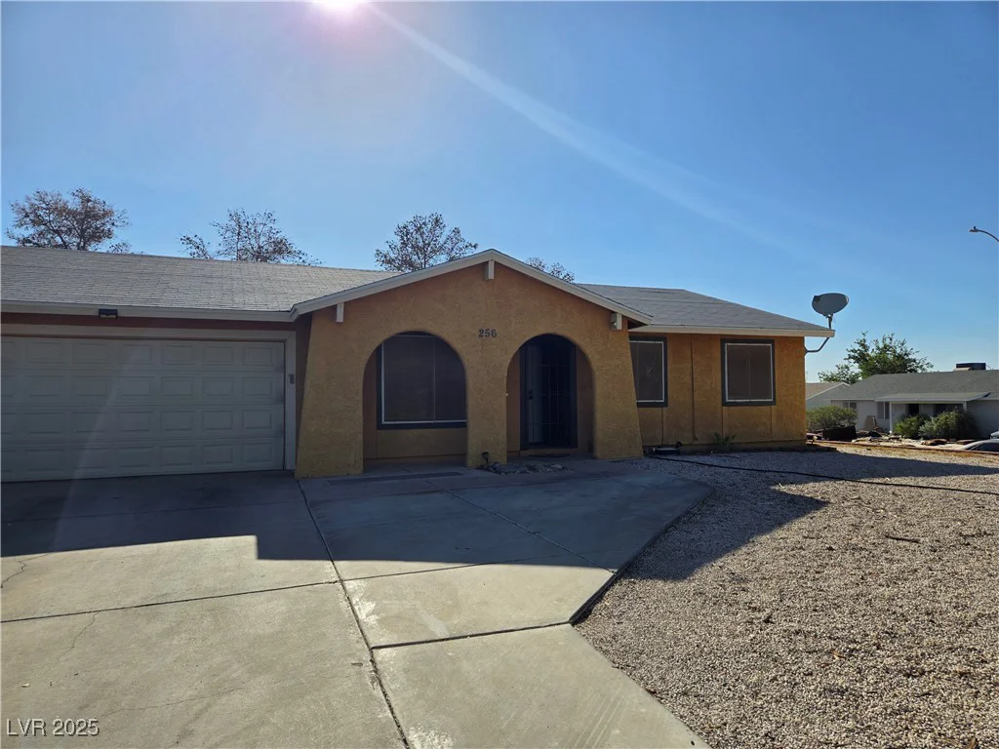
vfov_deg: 58.9
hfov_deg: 73.9
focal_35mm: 23
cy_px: 374
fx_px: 664
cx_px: 500
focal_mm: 5.4
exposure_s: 1/3220
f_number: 1.8
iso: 25
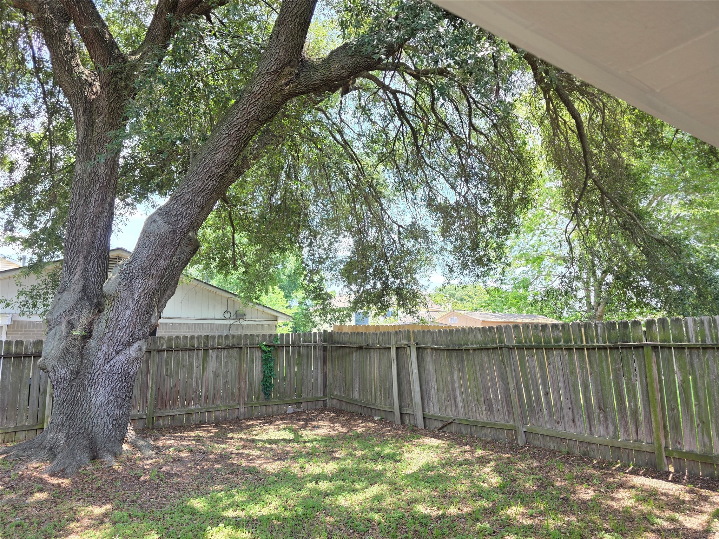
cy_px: 270
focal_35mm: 23
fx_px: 478
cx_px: 360
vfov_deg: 58.9
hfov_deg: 73.9
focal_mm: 6.3
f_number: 1.7
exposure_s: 1/180
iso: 40
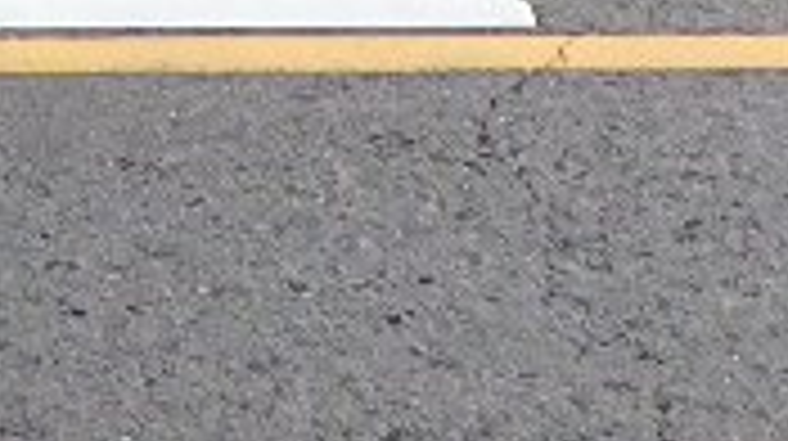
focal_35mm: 223
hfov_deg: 9.3
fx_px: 4655
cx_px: -558
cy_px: -1210
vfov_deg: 5.0
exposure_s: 1/800
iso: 125
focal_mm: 5
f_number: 4.2
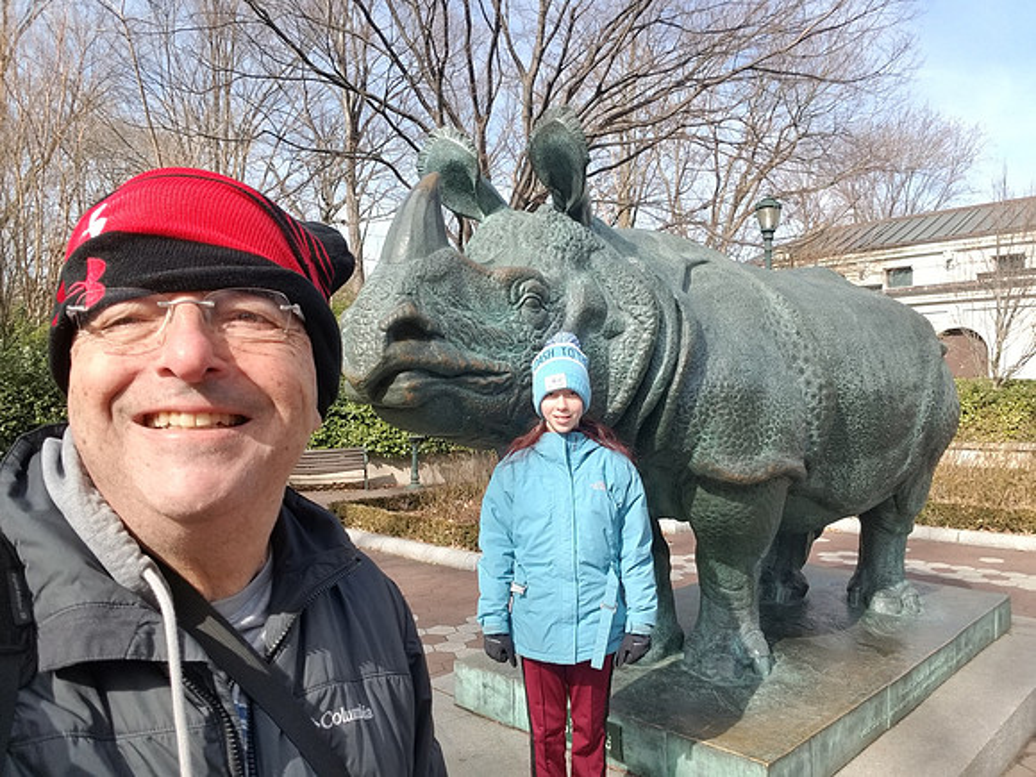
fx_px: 748
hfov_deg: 69.4
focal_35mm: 25
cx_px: 518
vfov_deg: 54.9
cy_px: 388
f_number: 1.7
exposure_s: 1/626
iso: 40
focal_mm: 2.95
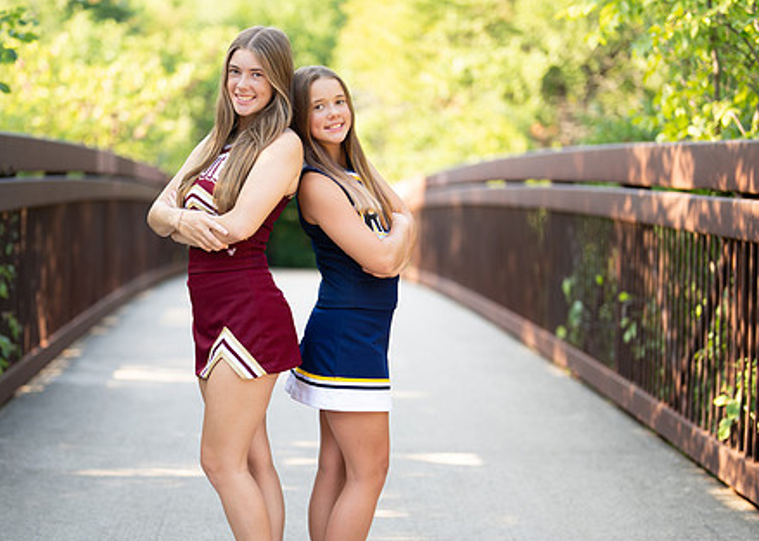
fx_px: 1659
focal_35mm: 77
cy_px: 329
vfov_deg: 18.5
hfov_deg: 25.7
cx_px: 290
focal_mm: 50
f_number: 1.2
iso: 100
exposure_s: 1/500
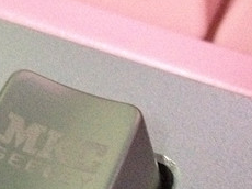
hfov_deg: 16.1
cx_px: 76
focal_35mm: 122
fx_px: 887
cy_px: 240
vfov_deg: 11.8
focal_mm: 4.28
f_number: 2.4
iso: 800
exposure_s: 1/17
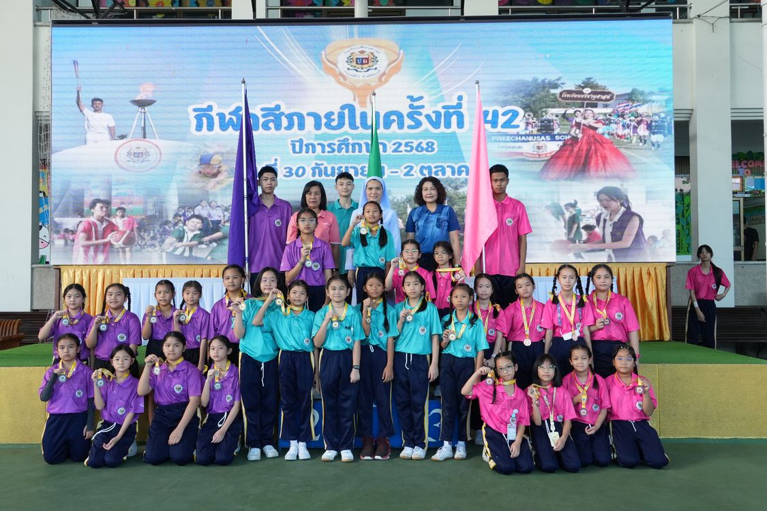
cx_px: 384
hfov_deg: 57.2
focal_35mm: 33
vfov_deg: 40.0
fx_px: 703
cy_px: 256
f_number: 7.1
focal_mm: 22
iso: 1600
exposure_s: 1/125
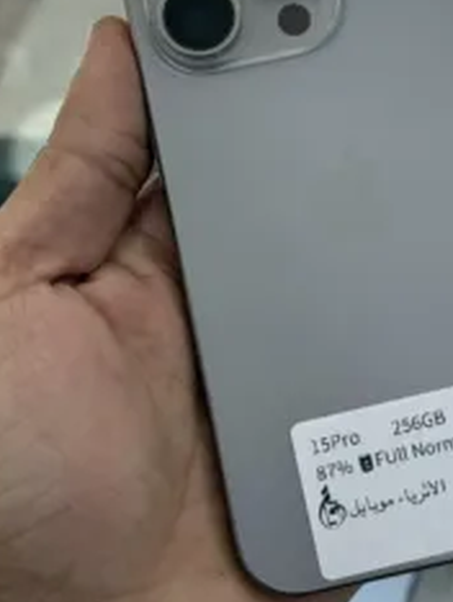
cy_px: 201
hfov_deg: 17.9
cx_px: 363
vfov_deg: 23.7
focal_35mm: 82
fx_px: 1428
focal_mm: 6.76
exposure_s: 1/490
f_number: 1.78
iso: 80
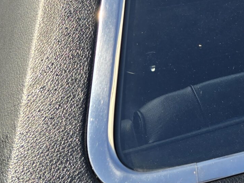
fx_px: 578
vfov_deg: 17.2
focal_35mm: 82
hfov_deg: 18.9
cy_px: -39
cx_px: 428
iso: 12
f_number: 1.7
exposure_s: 1/509
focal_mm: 6.3
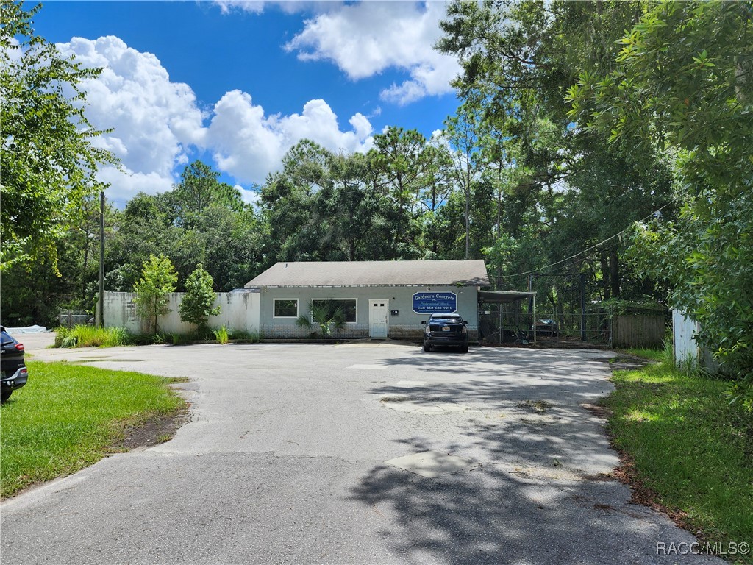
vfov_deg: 58.9
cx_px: 376
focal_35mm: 23
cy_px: 282
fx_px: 500
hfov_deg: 73.9
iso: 25
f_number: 1.8
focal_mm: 5.54
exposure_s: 1/1849
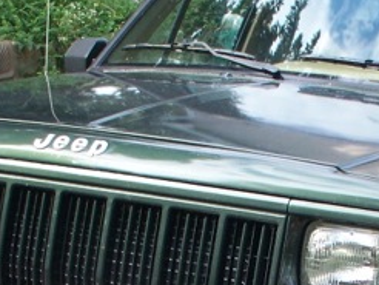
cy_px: 342
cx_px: 320
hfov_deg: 14.9
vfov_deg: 11.1
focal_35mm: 131
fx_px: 1436
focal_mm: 7.54
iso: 64
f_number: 2.8
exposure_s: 1/125
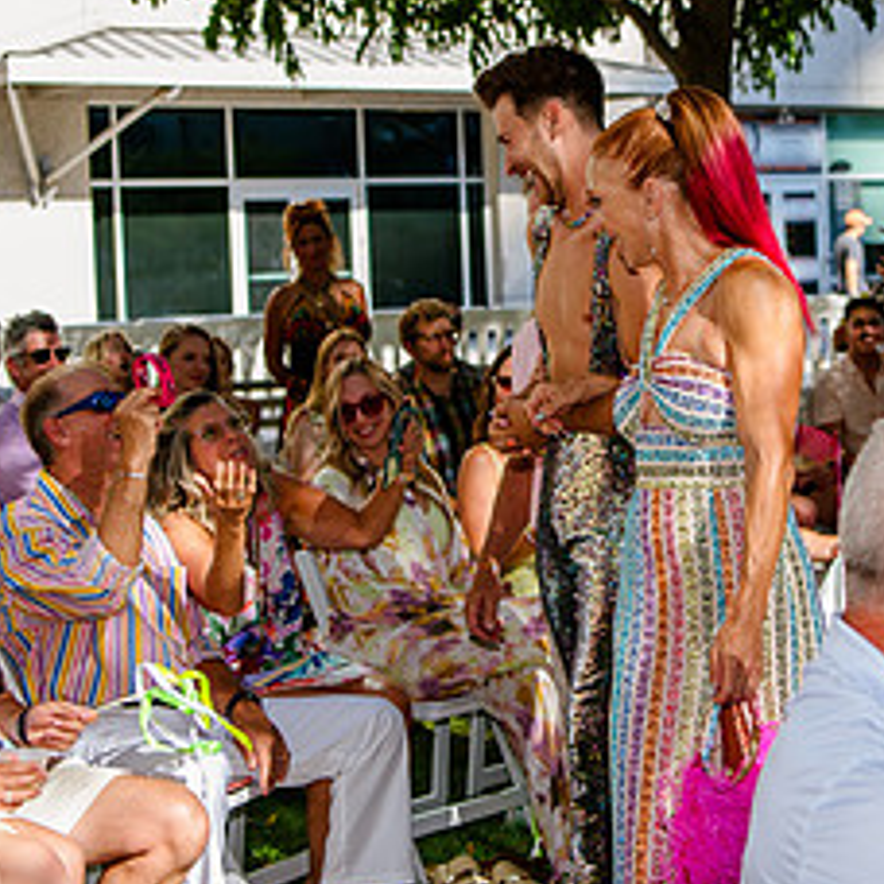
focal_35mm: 77
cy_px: 345
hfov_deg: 22.3
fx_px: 2225
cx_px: 628
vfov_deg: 22.4
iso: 200
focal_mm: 35
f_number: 2.8
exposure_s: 1/800
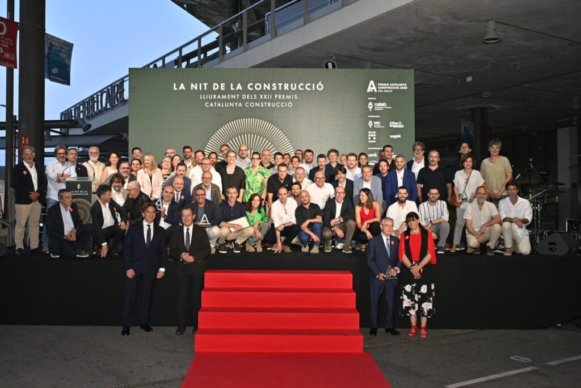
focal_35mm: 36
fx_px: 581
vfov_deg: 36.9
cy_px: 194
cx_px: 290
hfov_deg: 53.1
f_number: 6.3
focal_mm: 36
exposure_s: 1/100
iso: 400
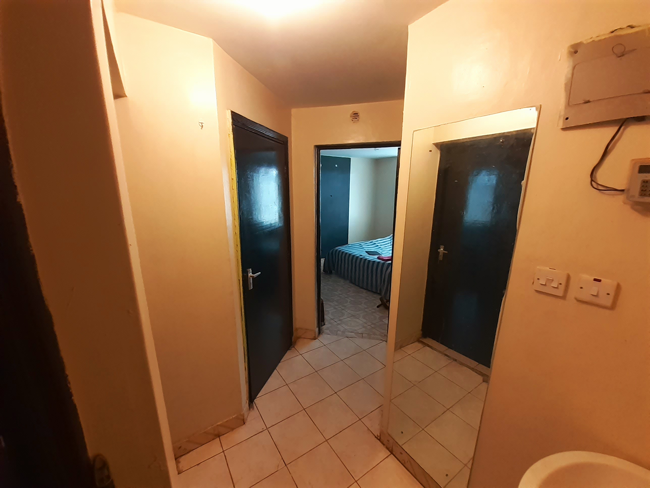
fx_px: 244
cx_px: 325
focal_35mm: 13
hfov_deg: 106.2
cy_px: 244
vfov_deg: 89.9
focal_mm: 1.13
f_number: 2.2
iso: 160
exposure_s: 1/10
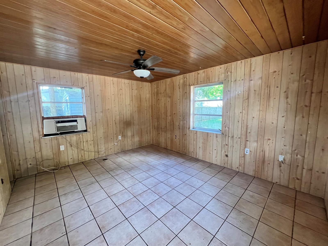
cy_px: 123
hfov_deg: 106.2
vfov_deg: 89.9
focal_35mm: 13
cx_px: 164
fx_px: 123
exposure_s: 1/99
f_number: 1.8
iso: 200
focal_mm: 1.57
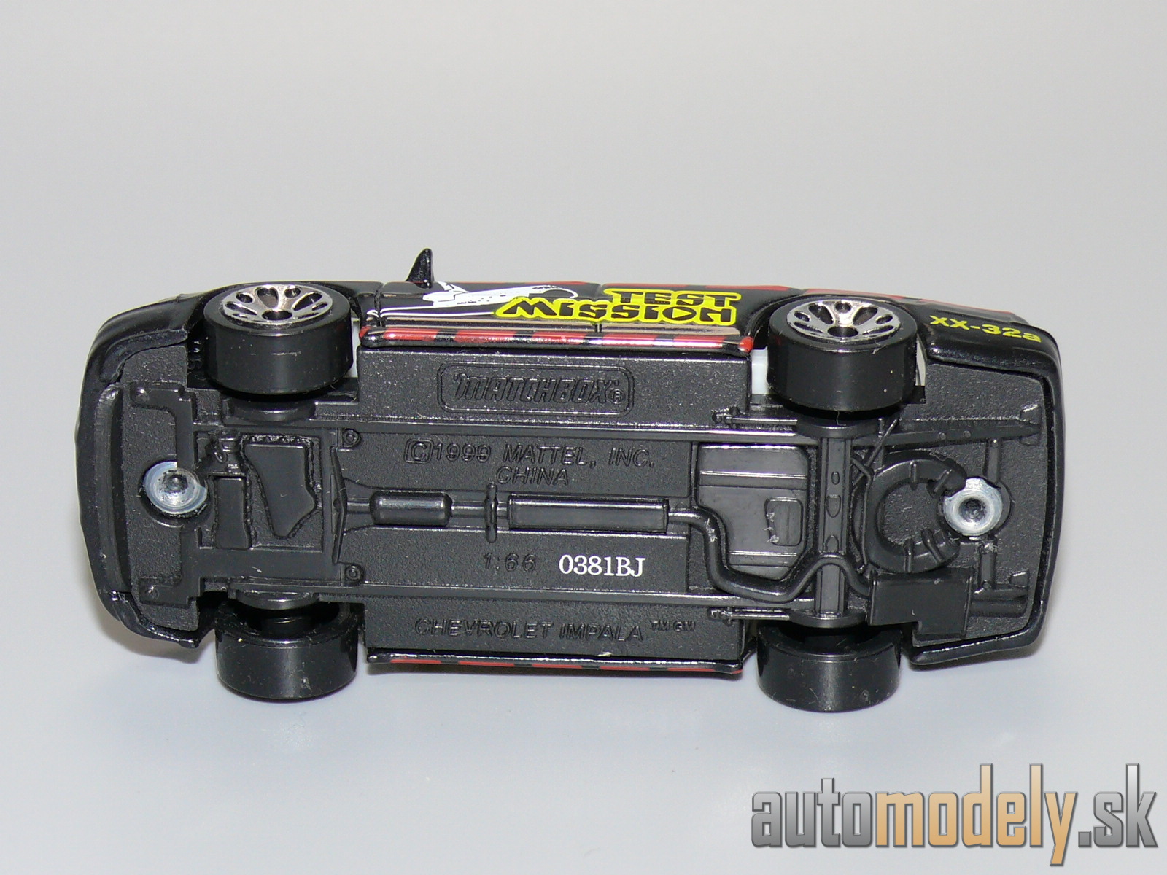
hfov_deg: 17.9
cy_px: 438
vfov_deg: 13.5
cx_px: 584
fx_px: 3708
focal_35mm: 110
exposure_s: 1/30
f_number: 4
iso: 100
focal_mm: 14
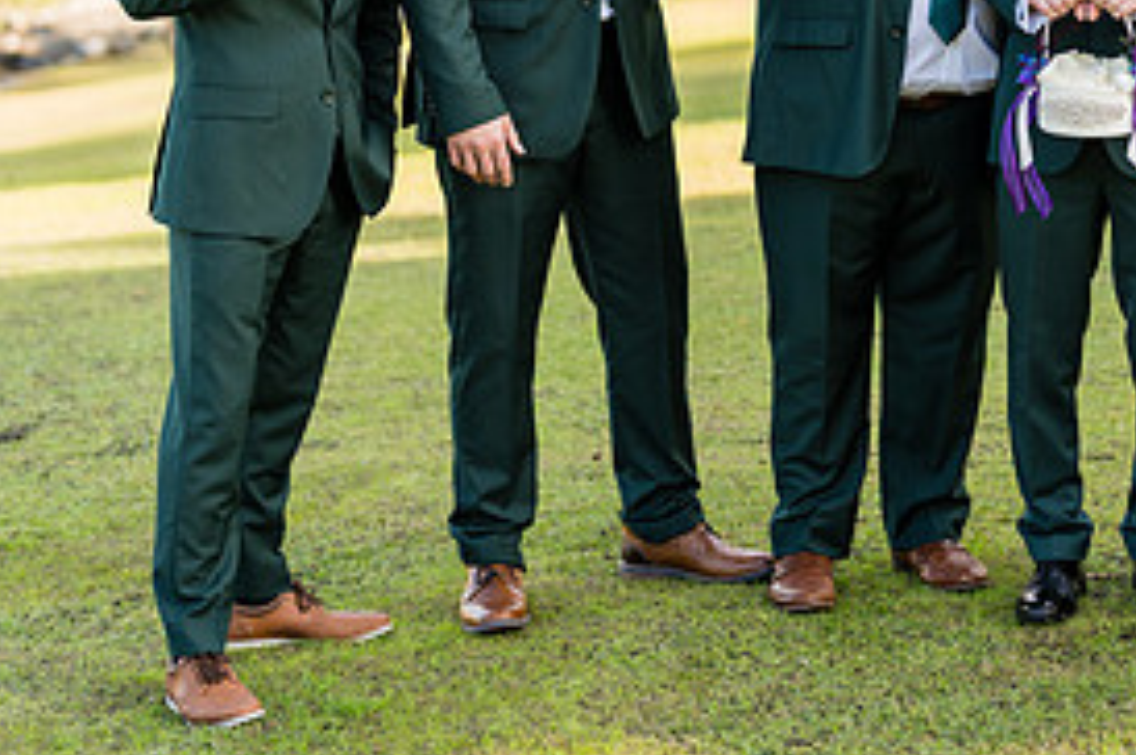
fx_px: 3341
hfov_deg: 19.1
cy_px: 2
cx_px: 896
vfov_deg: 12.7
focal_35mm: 106
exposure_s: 1/1250
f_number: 1.8
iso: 200
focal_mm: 50
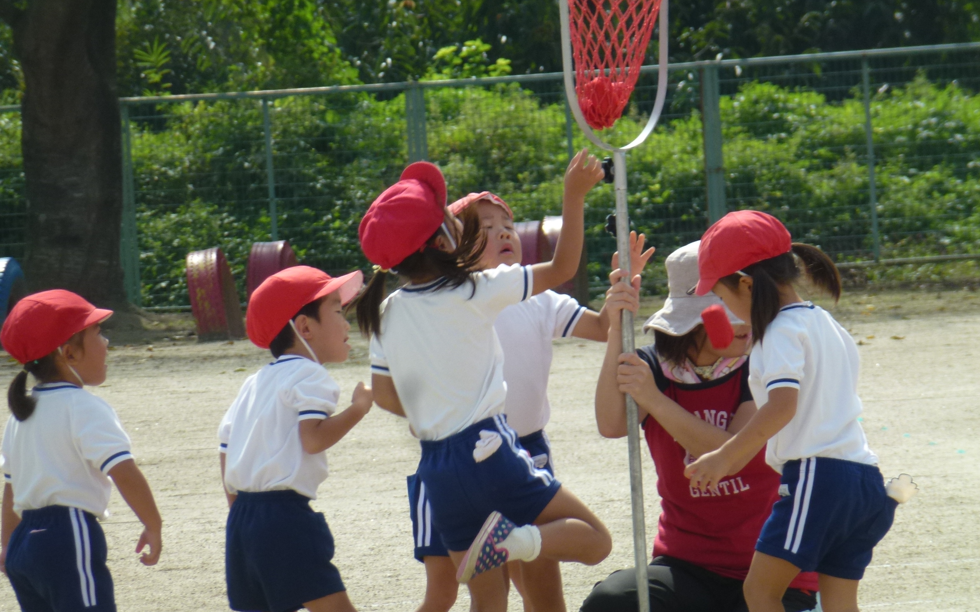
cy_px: 347
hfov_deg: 5.1
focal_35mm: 408
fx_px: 10896
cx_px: 490
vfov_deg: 3.2
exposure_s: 1/500
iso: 125
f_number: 5.9
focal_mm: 68.8
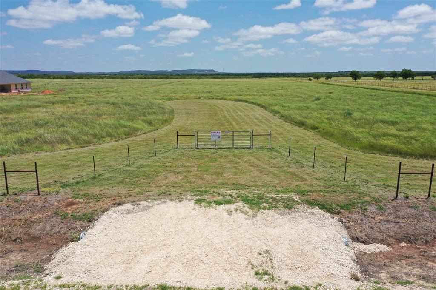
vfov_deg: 46.4
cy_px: 145
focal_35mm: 28
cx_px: 218
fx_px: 339
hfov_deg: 65.5
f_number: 6.3
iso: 100
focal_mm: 10.26
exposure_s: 1/500
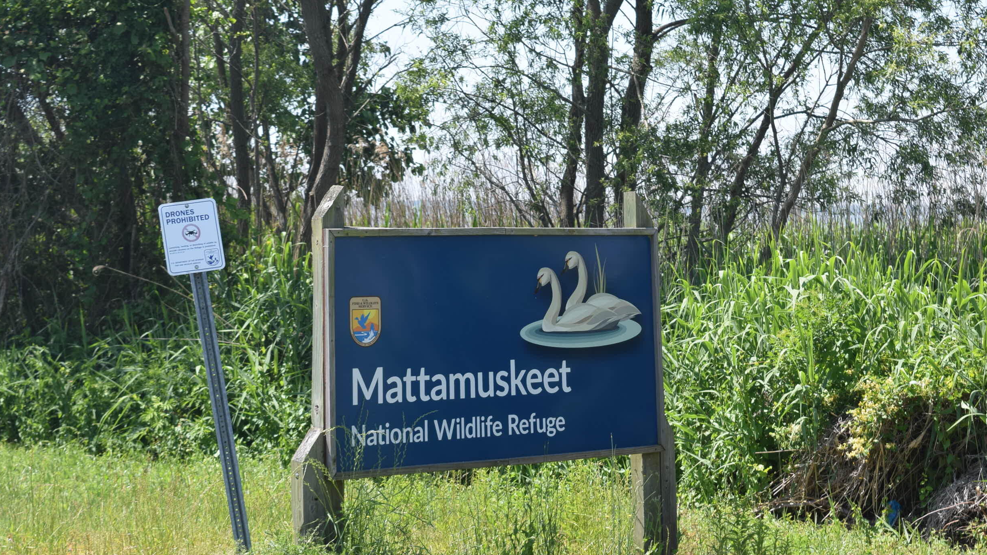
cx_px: 495
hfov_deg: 20.2
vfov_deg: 11.5
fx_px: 2765
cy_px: 302
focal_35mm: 106
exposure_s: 1/250
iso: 200
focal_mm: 55
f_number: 8
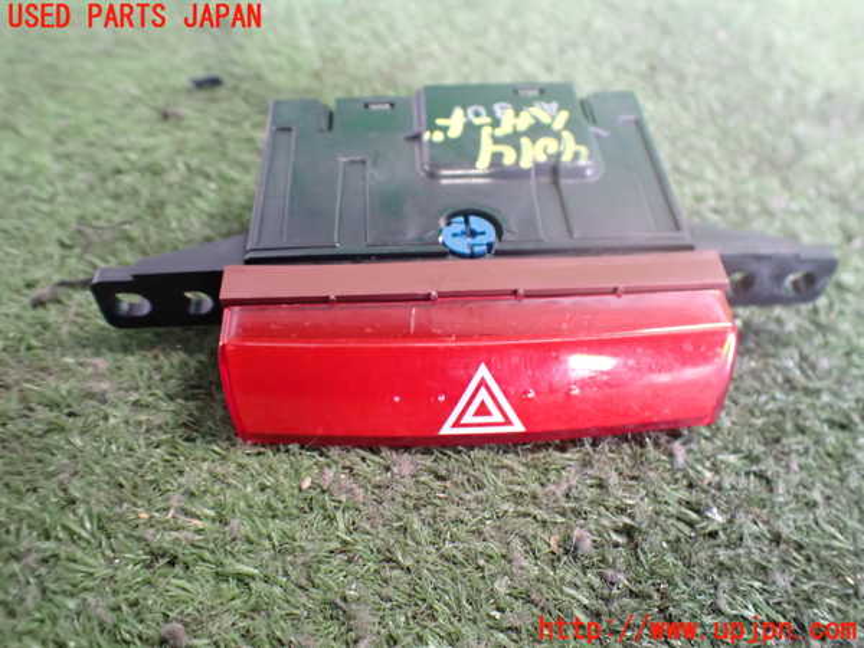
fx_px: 749
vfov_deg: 46.8
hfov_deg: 60.0
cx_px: 432
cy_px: 324
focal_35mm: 30
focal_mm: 5.4
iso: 1000
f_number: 2.3
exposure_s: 1/30
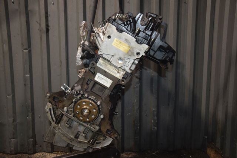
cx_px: 118
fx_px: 257
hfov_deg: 49.6
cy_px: 79
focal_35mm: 39
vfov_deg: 34.2
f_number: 5
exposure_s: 1/60
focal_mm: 26
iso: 800
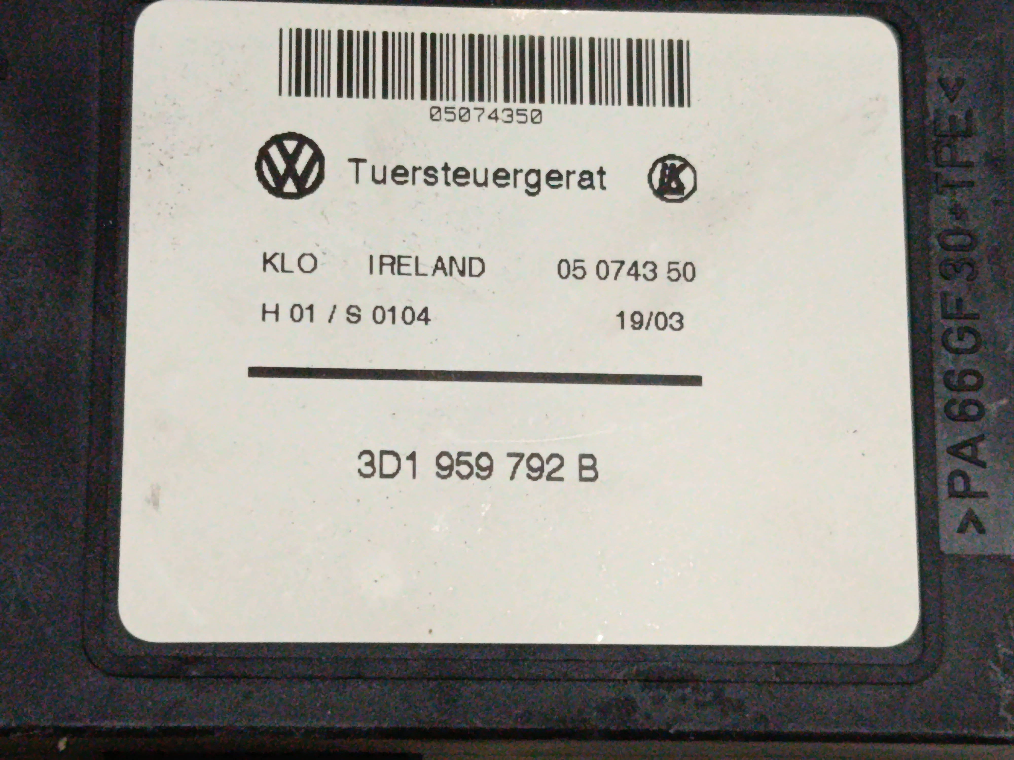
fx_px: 2490
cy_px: 380
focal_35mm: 85
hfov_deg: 23.0
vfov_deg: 17.4
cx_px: 507
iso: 956
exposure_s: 1/100
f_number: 1.7
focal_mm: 5.24
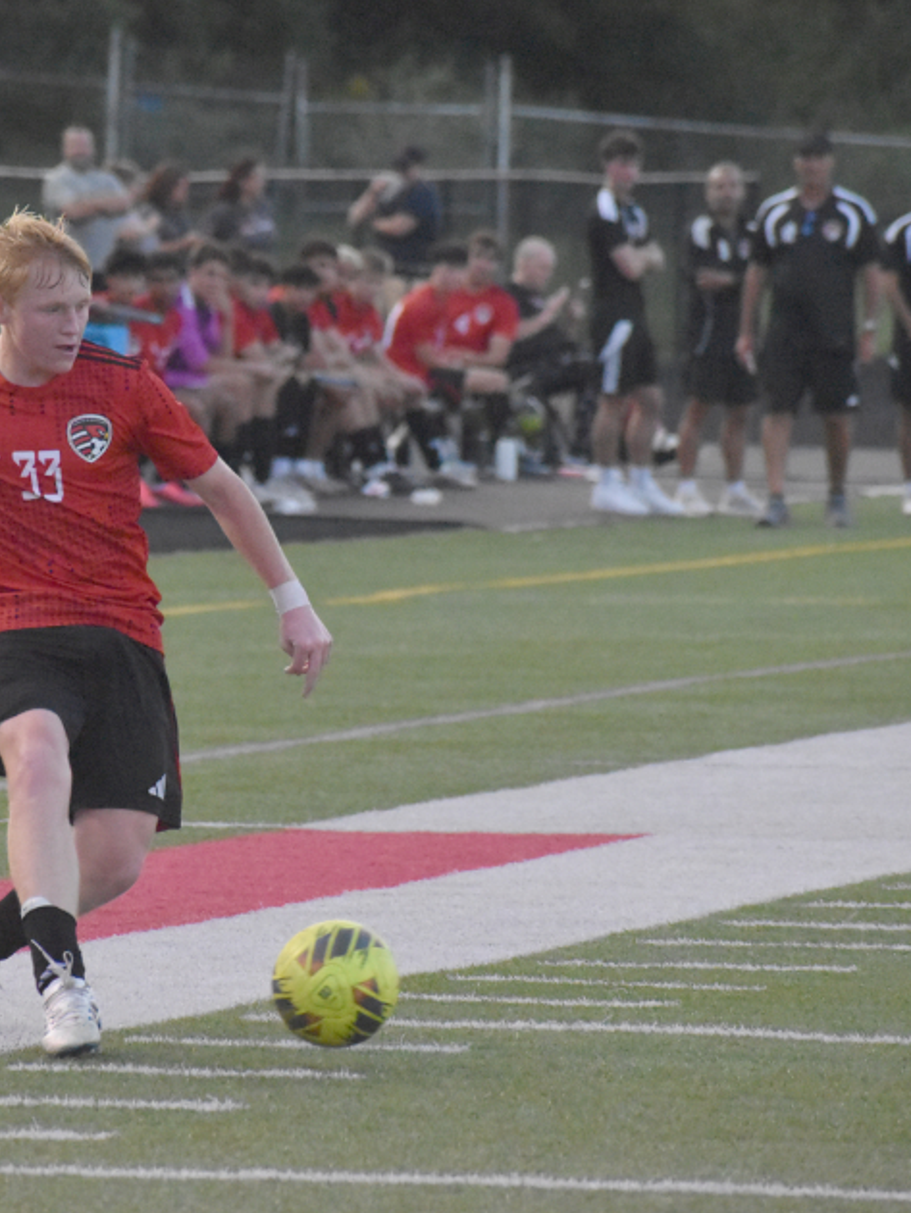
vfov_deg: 4.1
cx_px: 173
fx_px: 16762
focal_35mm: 478
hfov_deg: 3.1
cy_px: 607
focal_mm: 220
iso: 6400
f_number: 7.1
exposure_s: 1/2000
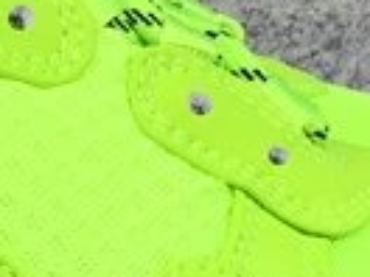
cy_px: 592
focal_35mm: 211
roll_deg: +0.0
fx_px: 2255
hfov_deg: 9.3
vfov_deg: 6.8
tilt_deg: -20.3
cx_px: -50
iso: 25
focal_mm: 3.3
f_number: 2.4
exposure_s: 1/370
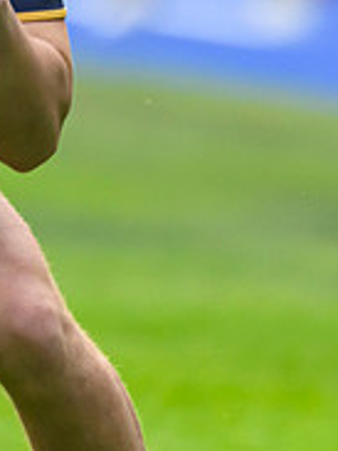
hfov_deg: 0.6
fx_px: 33107
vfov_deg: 0.8
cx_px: -19
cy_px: -234
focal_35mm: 2540
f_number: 4
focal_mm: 560
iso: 2000
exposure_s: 1/1250
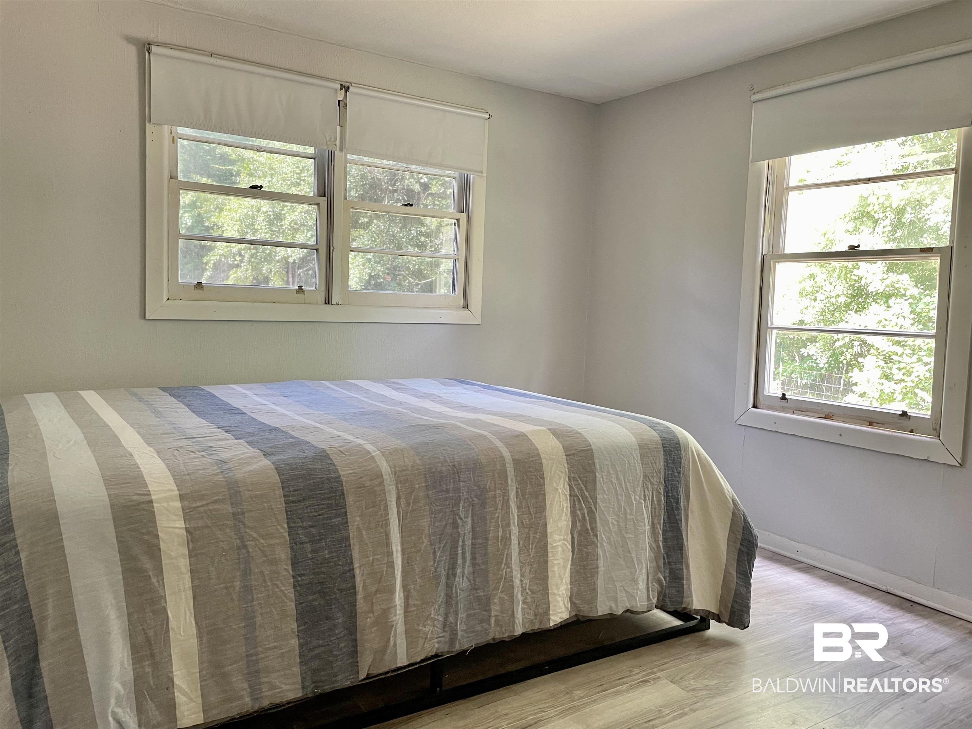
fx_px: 730
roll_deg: -1.7
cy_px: 364
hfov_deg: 67.3
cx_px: 486
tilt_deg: -4.4
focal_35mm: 26
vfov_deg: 53.1
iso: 100
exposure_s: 1/60
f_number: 1.6
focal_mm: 4.2
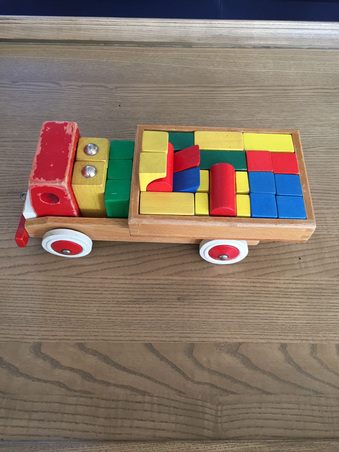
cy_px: 226
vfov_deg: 61.7
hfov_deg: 48.2
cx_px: 170
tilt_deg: -60.7
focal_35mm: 29
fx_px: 379
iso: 160
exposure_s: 1/33
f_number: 2.2
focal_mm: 4.15
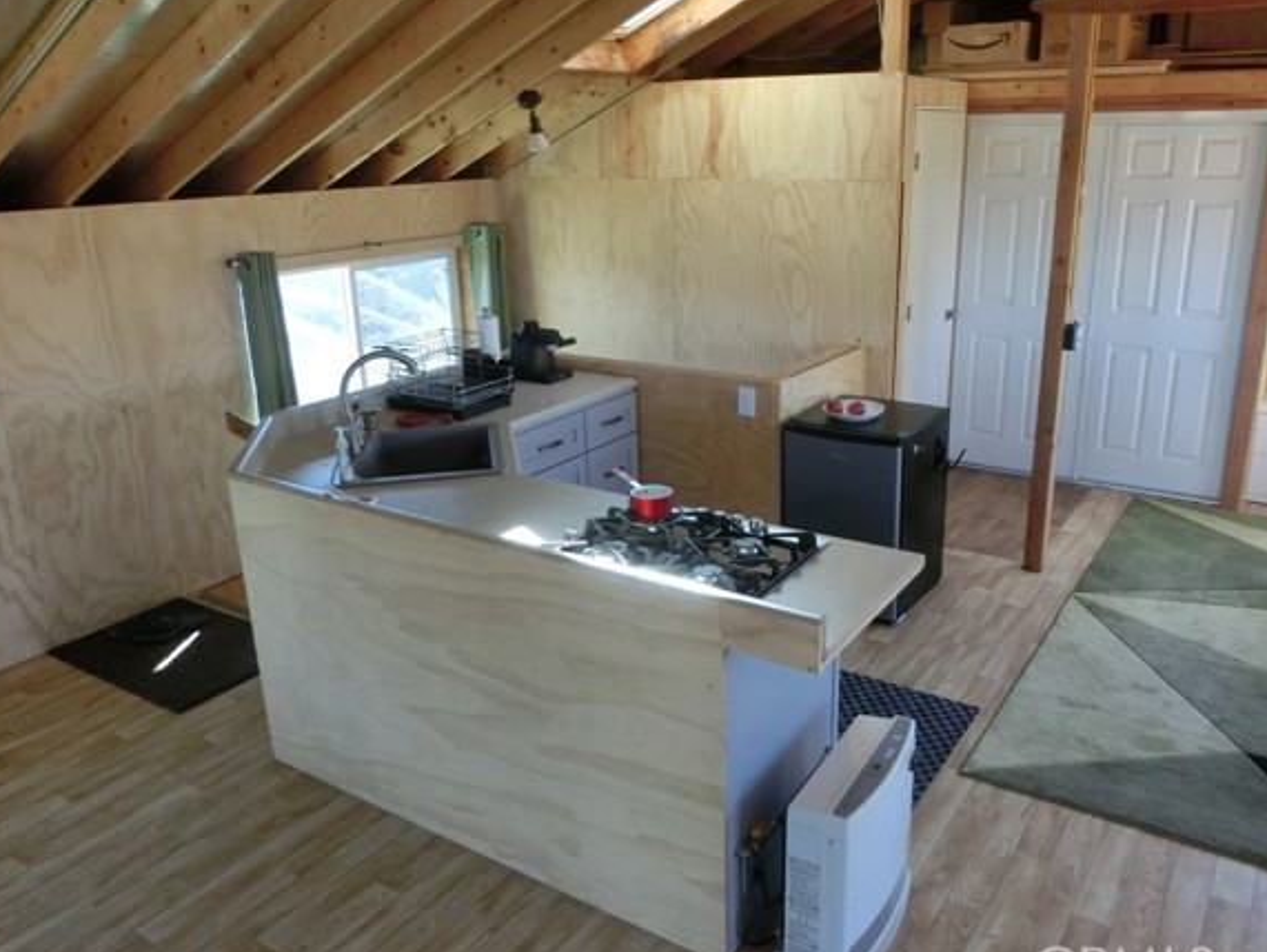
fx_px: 1025
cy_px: 466
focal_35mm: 28
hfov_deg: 63.3
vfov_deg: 49.8
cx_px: 683
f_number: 3.5
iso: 400
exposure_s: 1/100
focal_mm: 4.5
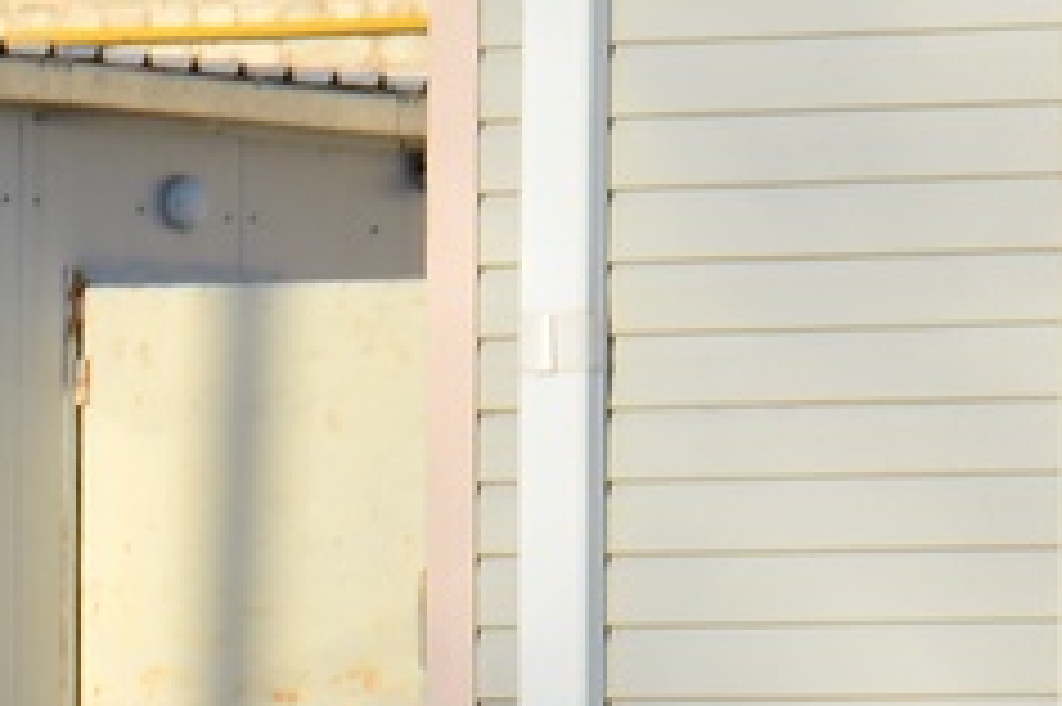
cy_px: 818
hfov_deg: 3.6
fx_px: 16848
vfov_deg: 2.4
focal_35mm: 572
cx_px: -1274
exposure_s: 1/250
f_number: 8
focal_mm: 75
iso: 125
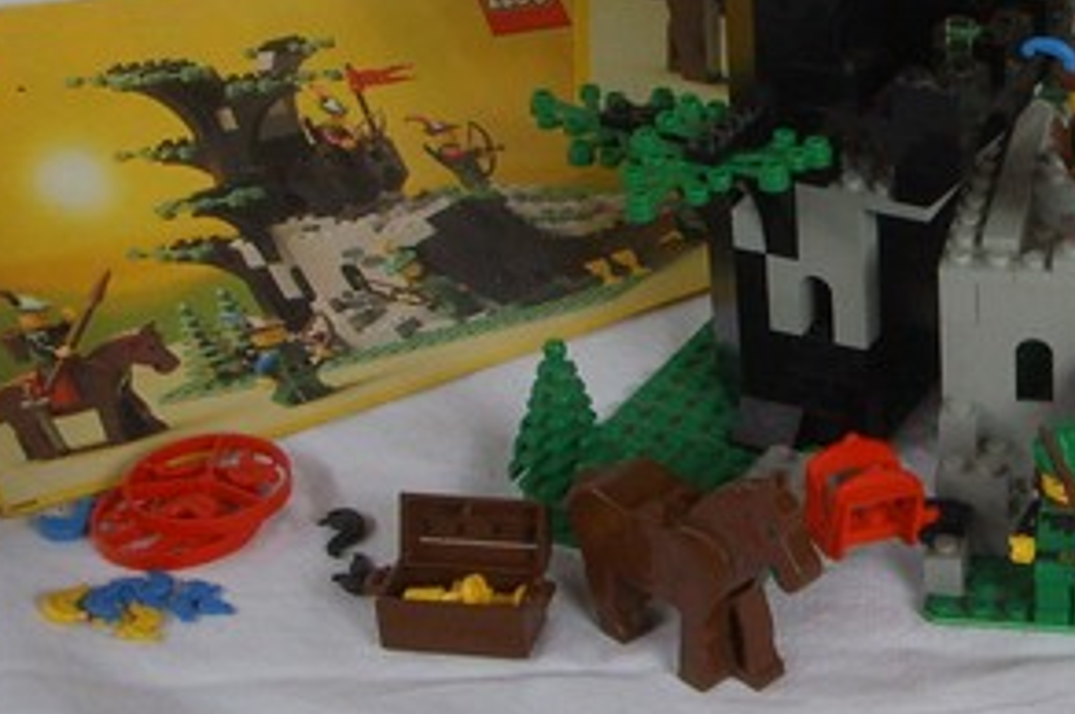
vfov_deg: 15.3
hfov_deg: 22.4
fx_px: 2655
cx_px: 946
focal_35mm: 89
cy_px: 283
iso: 100
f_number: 3.5
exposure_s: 1/90
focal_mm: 6.6
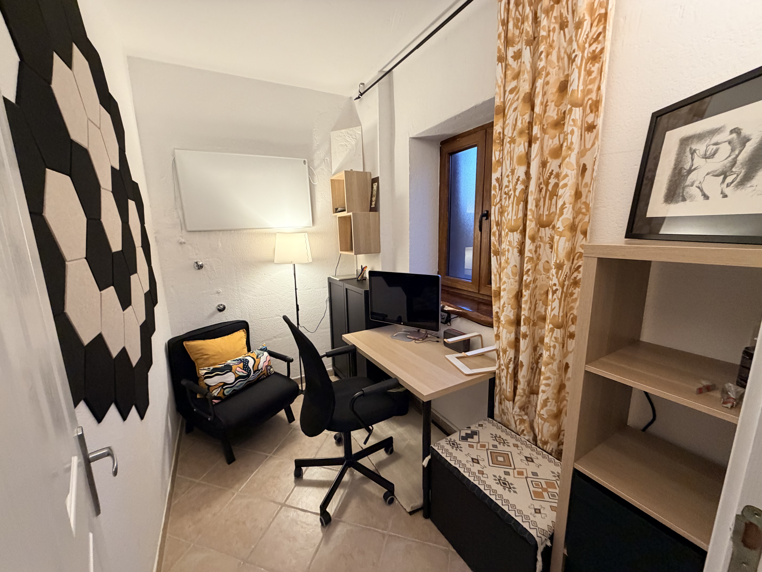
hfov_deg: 102.1
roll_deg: +1.8
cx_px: 381
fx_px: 308
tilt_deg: -9.5
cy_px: 286
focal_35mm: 14
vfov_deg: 85.7
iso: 320
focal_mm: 2.22
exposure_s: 1/50
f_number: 2.2
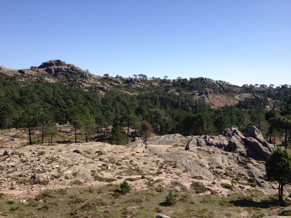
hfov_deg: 52.6
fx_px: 294
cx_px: 146
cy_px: 109
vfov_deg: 40.7
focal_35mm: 35
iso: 64
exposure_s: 1/1577
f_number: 2.4
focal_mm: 4.28
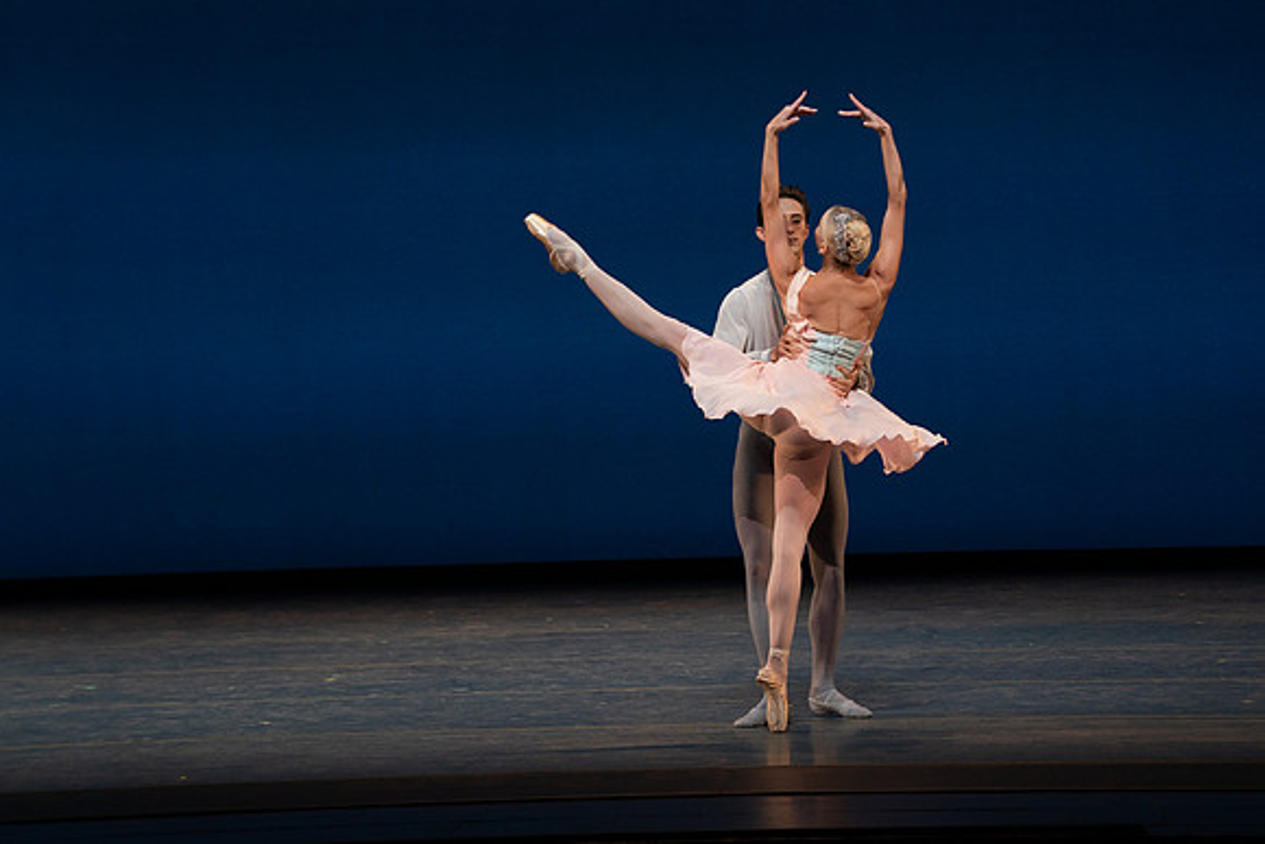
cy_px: 422
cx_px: 632
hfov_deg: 10.7
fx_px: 6748
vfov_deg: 7.2
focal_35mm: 192
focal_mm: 192
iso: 3200
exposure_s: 1/500
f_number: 8
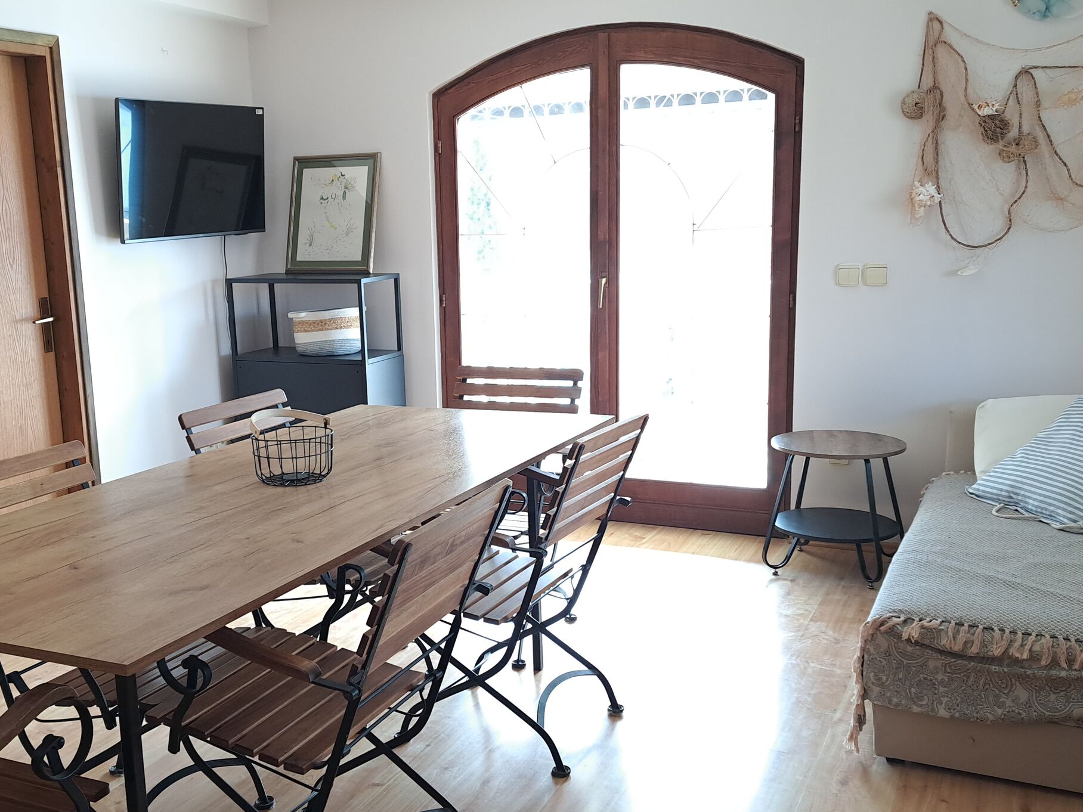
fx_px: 1158
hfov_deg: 49.8
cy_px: 435
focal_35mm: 37
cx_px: 425
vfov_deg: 38.6
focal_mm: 5.23
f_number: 1.8
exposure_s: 1/50
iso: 250
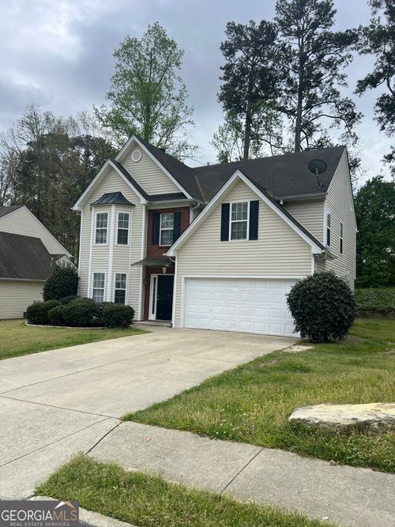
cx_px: 198
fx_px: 396
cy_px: 264
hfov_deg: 53.0
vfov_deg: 67.3
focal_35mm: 26
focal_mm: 5.7
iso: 50
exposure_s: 1/4444
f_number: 1.5
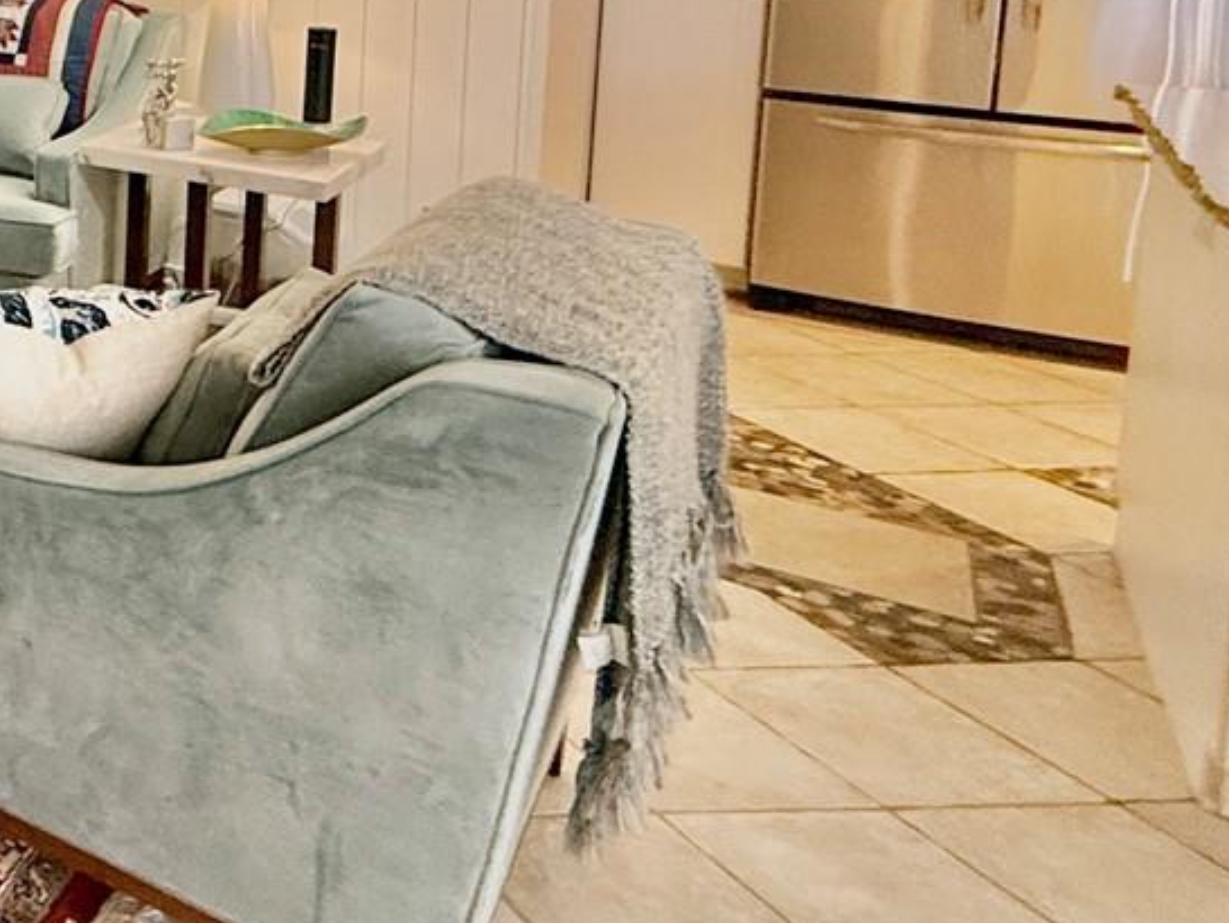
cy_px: -34
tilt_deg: -4.6
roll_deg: +0.2
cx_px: -524
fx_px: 1456
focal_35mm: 41
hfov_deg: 30.5
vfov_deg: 32.0
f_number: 2.2
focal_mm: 2.22
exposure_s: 1/60
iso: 200
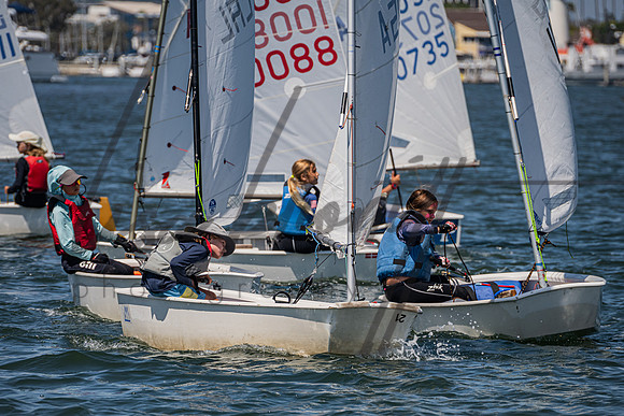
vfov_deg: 3.7
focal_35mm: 372
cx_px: 295
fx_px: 6442
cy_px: 249
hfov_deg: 5.5
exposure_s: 1/1250
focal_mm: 310
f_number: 8
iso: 250
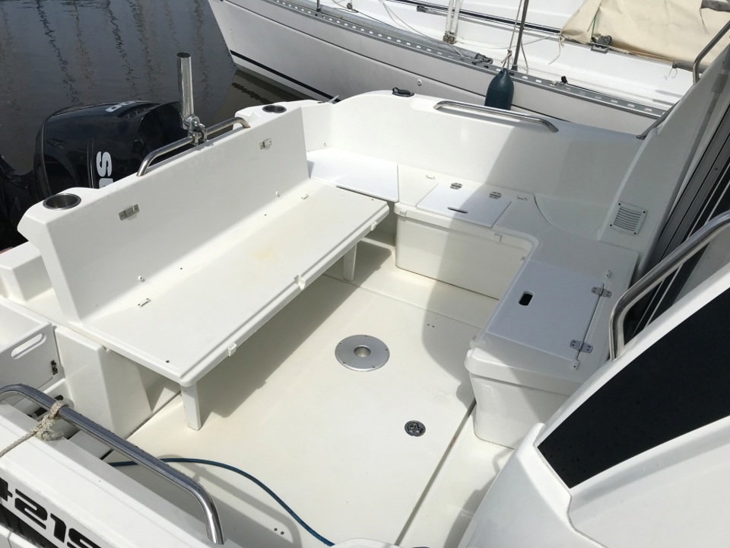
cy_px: 274
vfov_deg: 49.7
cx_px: 365
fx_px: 590
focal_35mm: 28
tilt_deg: -32.8
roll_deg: -3.8
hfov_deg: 63.4
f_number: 1.8
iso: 20
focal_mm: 3.99
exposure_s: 1/8772
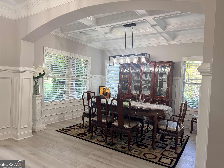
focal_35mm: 24
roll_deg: -2.9
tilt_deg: -2.5
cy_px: 84
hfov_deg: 71.6
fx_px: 155
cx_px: 112
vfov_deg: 56.8
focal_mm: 6.76
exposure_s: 1/140
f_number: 1.78
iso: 160
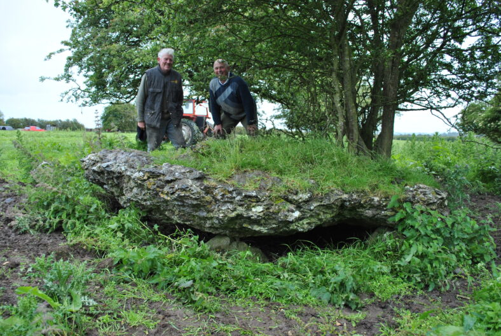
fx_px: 418
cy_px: 168
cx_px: 250
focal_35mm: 30
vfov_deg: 43.7
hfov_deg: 61.9
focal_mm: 20
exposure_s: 1/125
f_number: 5.6
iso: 110
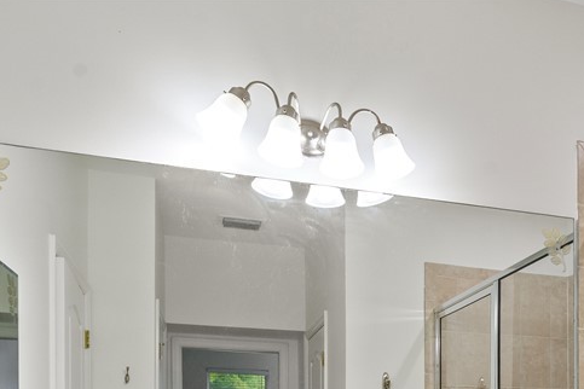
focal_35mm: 36
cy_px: 432
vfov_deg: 32.3
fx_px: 584
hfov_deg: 51.5
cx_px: 415
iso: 400
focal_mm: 16
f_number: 8
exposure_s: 1/40
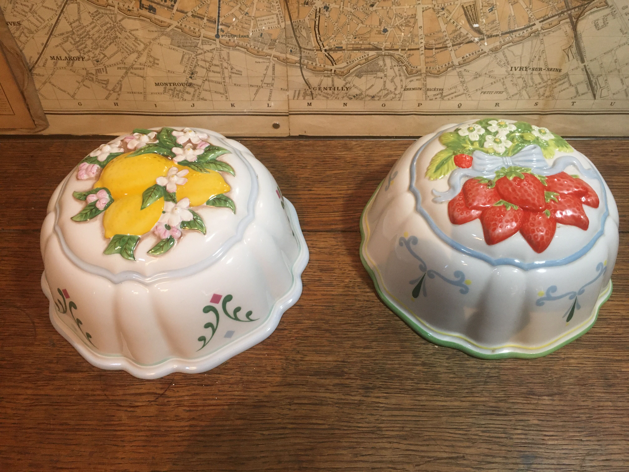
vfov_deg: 48.2
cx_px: 314
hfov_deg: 61.7
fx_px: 527
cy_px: 236
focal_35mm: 29
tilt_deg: -53.4
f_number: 2.2
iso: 200
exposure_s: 1/33
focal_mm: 4.15
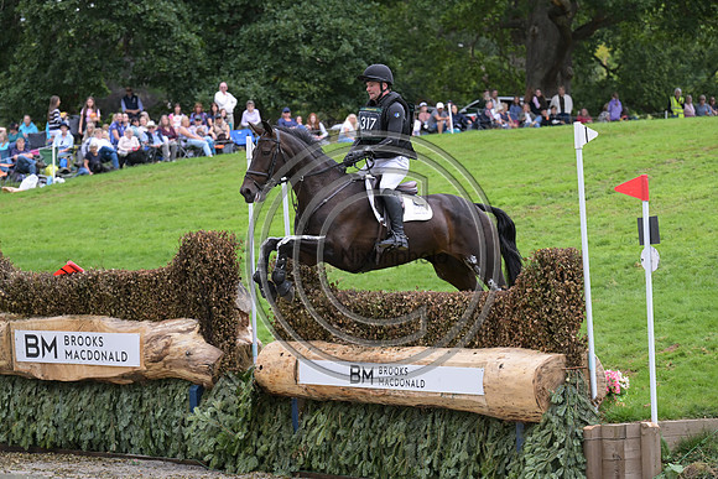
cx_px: 359
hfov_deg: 15.2
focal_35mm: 135
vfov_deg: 10.2
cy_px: 240
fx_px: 2693
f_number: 5.6
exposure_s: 1/1250
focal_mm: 135
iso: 1600
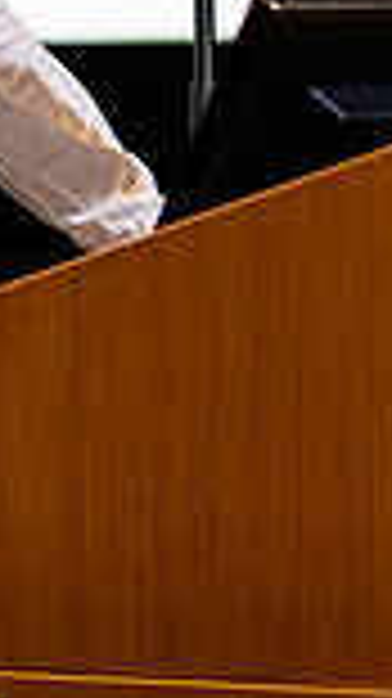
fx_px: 6367
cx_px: 244
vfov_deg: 6.2
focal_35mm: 344
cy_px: -120
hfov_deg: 3.5
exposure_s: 1/200
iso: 4000
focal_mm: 85
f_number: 2.8
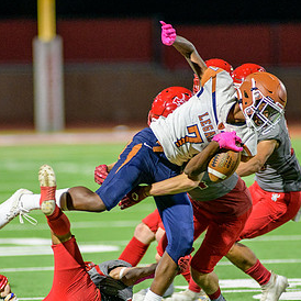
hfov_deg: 3.2
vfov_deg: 3.2
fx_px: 5312
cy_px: 189
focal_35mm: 540
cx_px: 132
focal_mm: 300
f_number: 2.8
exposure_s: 1/500
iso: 2000
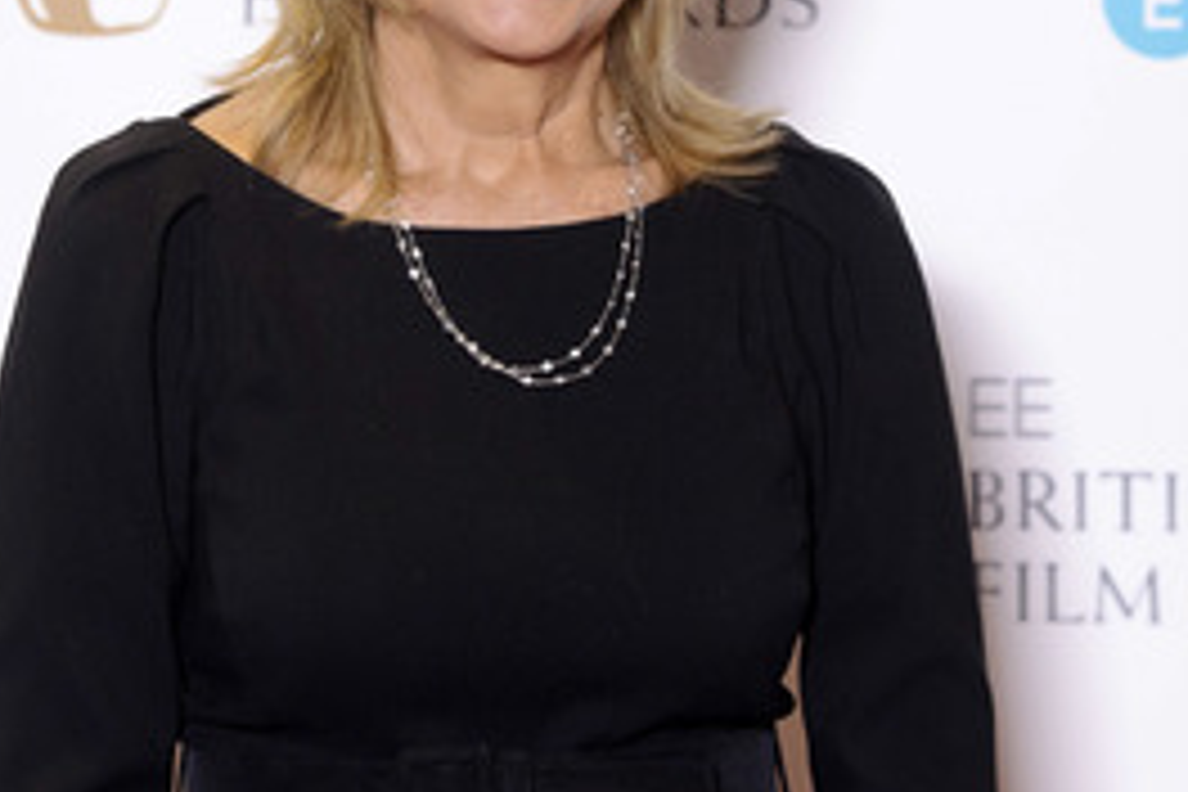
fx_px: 6303
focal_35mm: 191
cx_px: 508
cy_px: 144
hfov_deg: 10.8
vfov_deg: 7.2
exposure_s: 1/250
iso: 1000
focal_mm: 112
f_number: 4
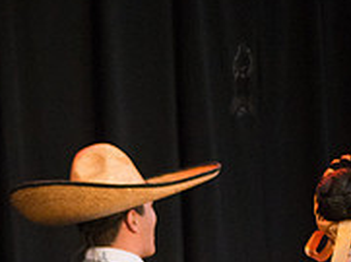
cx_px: -248
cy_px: 394
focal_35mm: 277
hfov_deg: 7.0
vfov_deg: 5.3
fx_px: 2803
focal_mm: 80
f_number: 2.8
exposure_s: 1/800
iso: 4000
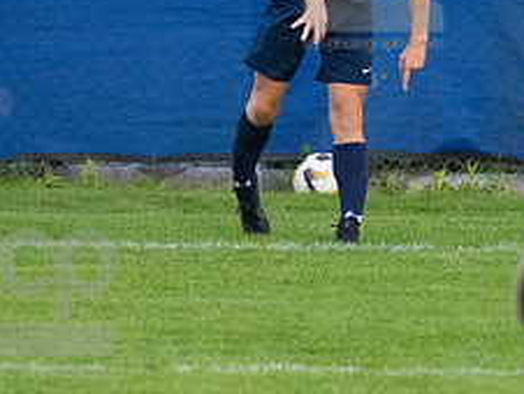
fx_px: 16805
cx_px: 373
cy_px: -30
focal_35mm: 1109
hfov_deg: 1.8
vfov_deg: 1.3
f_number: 5.6
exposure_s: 1/2000
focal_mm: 300
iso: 3200
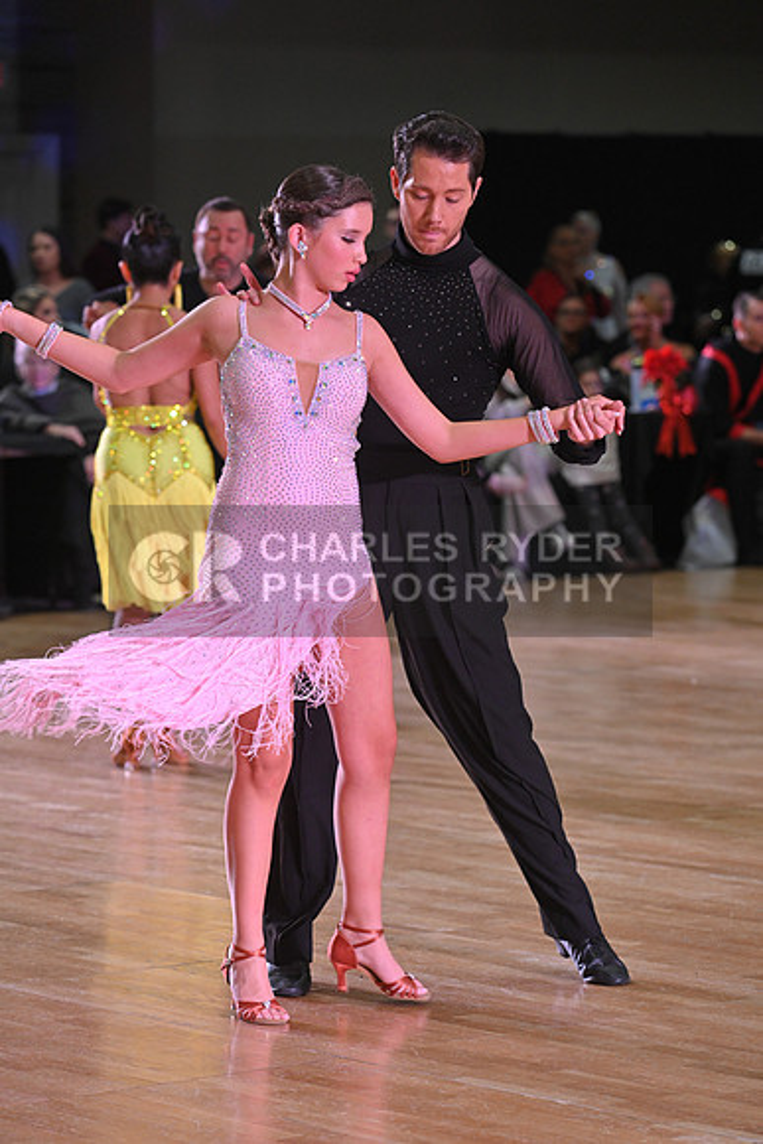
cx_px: 382
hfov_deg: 9.5
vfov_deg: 14.2
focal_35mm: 145
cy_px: 572
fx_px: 4607
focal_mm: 145
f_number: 5
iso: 2000
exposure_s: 1/320
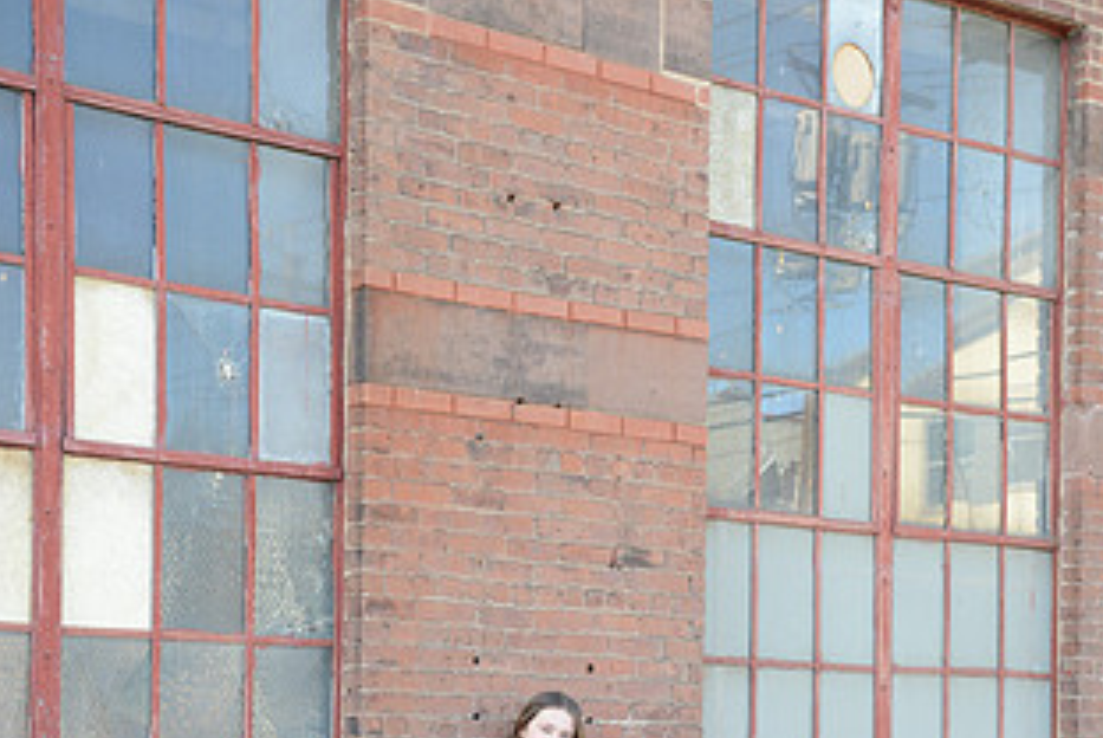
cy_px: 683
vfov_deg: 16.4
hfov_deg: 24.7
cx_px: 681
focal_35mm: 82
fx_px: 2515
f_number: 4.5
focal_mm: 44
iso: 800
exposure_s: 1/400
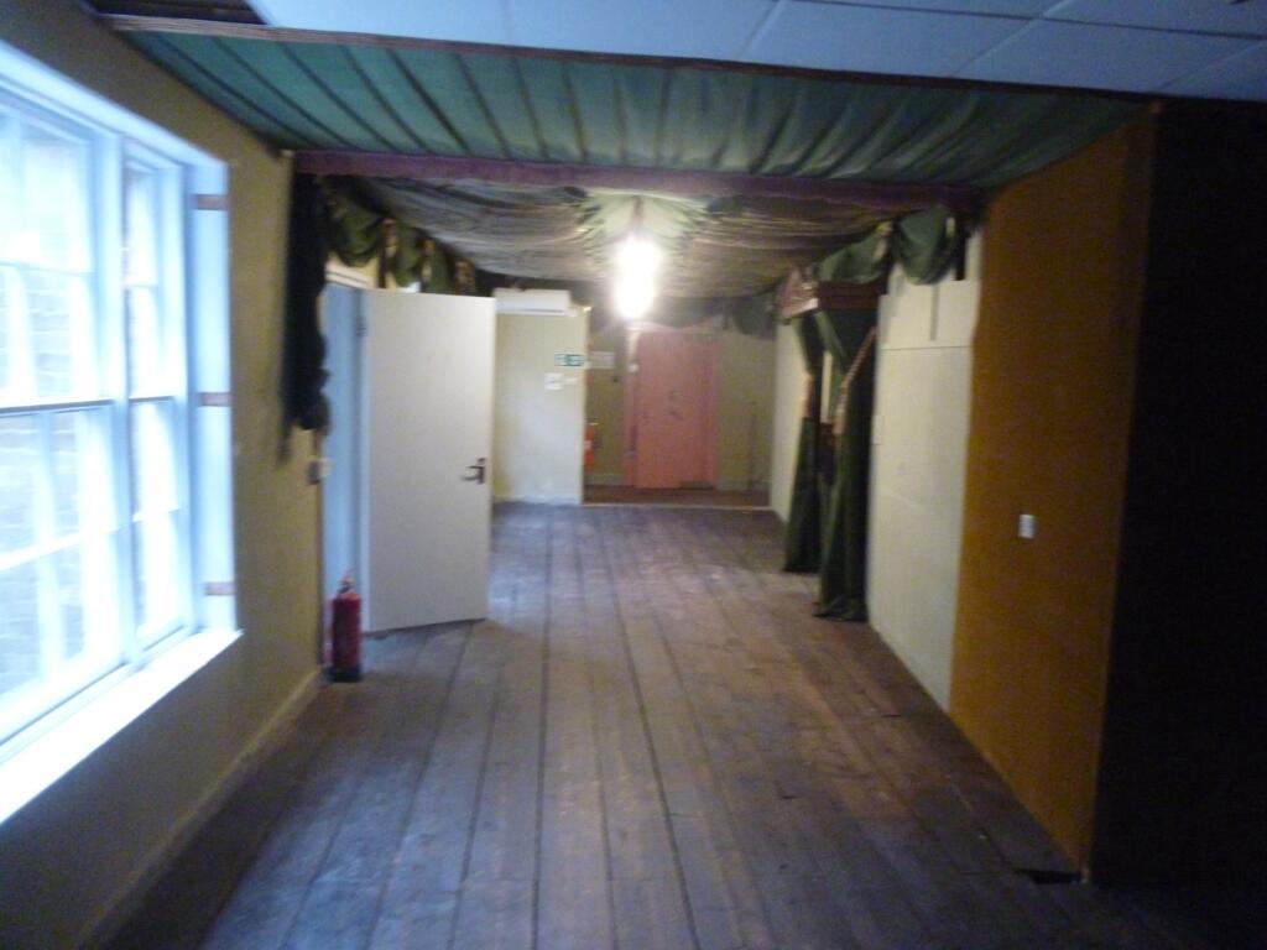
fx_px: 915
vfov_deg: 54.9
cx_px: 634
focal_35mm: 25
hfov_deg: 69.4
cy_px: 475
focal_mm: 4.5
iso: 800
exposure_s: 1/15
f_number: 3.1
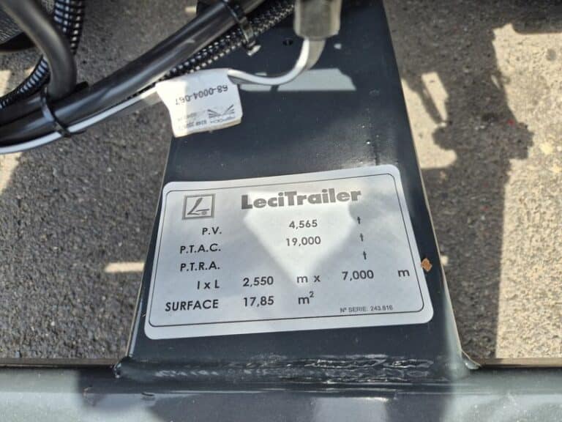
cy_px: 211
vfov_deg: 58.9
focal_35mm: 23
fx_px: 373
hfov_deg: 73.9
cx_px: 281
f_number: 1.8
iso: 25
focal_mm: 5.4
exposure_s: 1/505
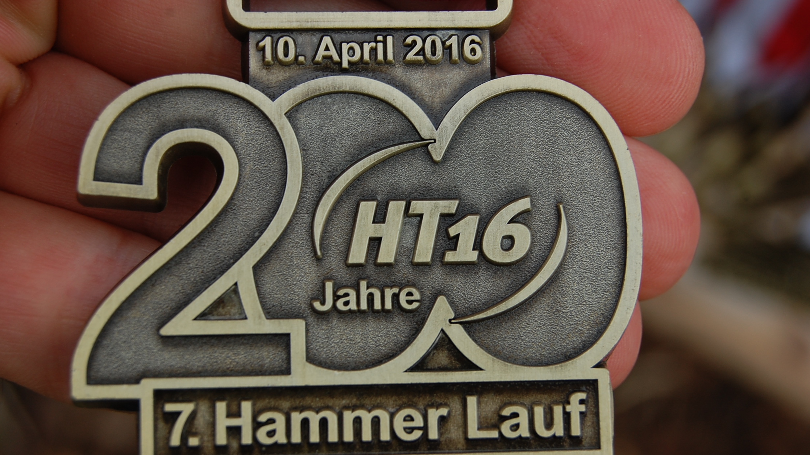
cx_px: 405
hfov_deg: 27.9
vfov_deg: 15.9
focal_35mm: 76
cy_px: 224
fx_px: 1632
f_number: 6.3
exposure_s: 1/160
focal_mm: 48
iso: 200
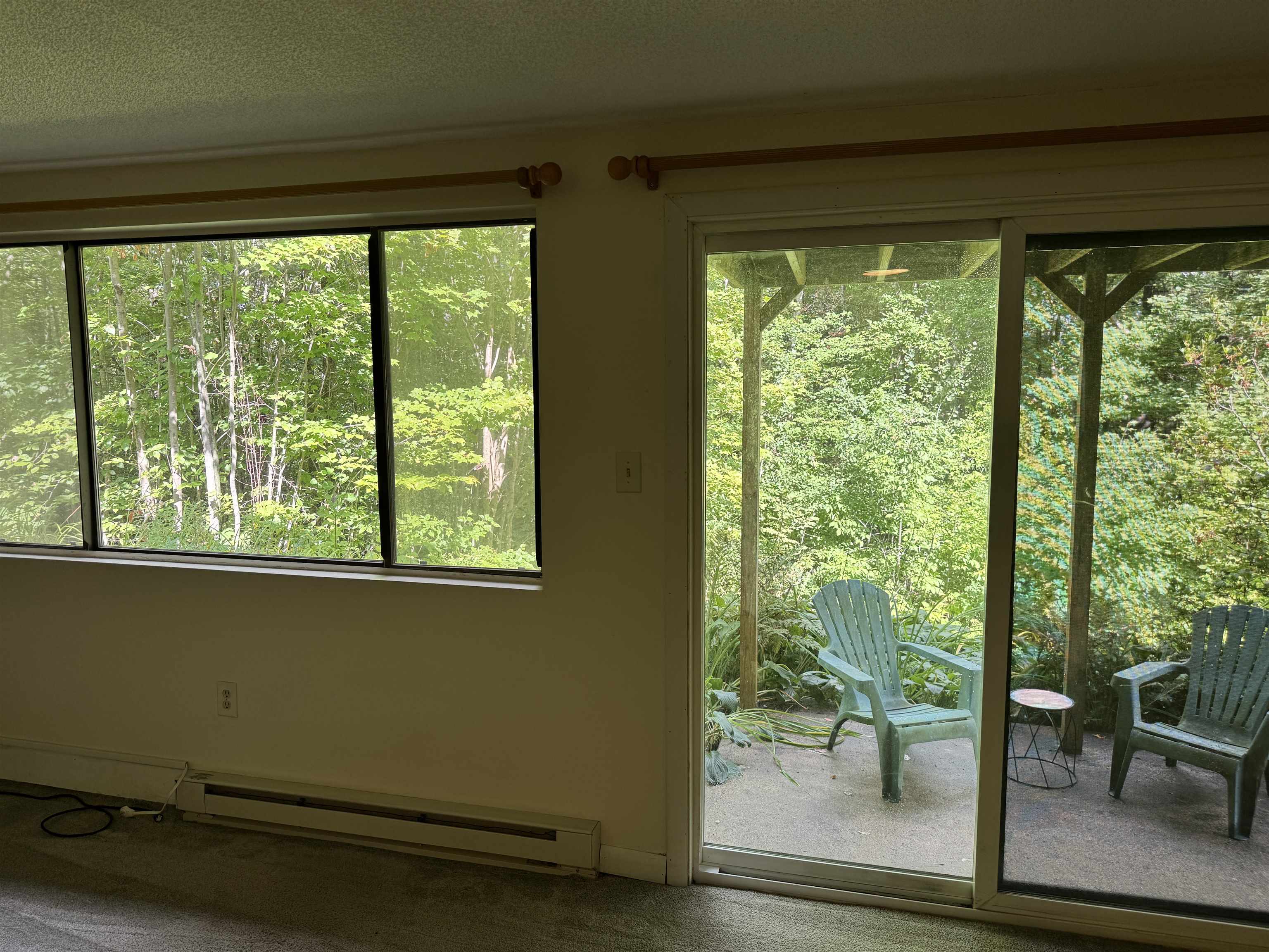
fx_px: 880
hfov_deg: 71.6
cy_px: 476
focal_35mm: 24
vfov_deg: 56.8
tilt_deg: -6.0
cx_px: 634
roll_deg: -0.2
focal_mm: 6.76
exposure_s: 1/167
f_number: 1.78
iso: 64
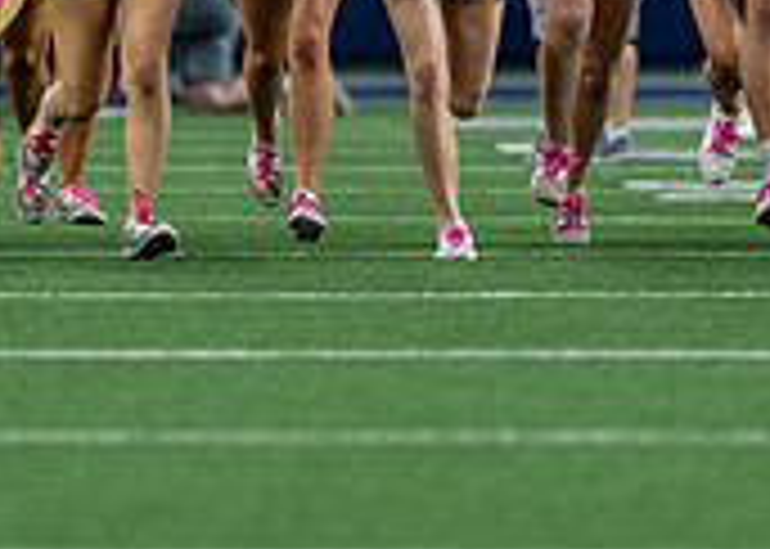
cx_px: -350
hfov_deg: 2.8
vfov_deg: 2.0
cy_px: -248
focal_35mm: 715
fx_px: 15630
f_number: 1.8
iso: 1250
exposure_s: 1/1250
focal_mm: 135
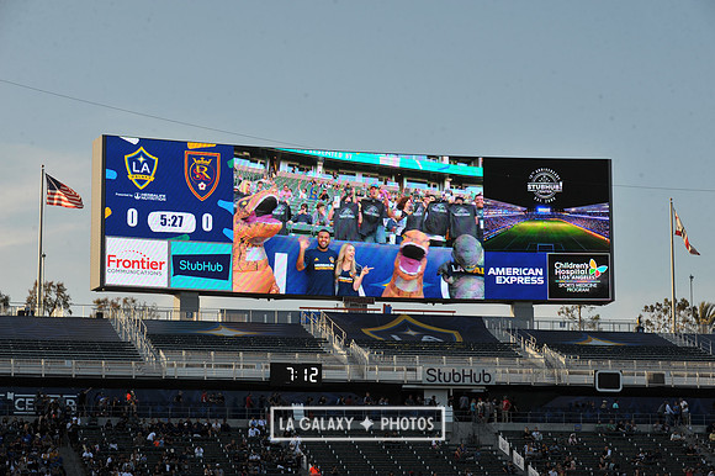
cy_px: 238
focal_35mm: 102
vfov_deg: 13.4
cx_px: 358
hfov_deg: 20.0
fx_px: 2025
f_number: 11
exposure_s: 1/500
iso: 400
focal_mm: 102
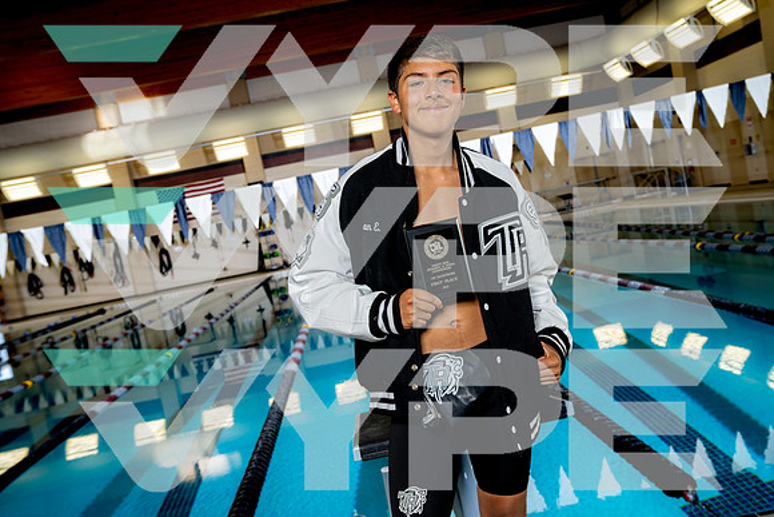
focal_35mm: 31
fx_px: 667
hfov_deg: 60.3
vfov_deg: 42.3
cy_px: 258
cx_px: 387
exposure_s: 1/250
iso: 320
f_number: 5.6
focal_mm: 31
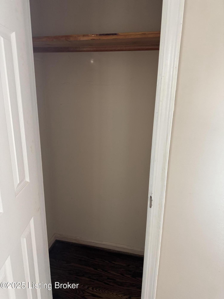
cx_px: 112
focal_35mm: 24
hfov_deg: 56.8
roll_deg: -0.9
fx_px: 207
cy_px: 150
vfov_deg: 71.6
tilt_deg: -16.3
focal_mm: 6.76
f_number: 1.78
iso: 320
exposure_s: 1/60
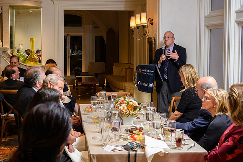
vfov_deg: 23.4
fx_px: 392
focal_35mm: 58
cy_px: 81
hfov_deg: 34.5
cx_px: 122
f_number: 6.3
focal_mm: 58
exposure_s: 1/30
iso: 1000
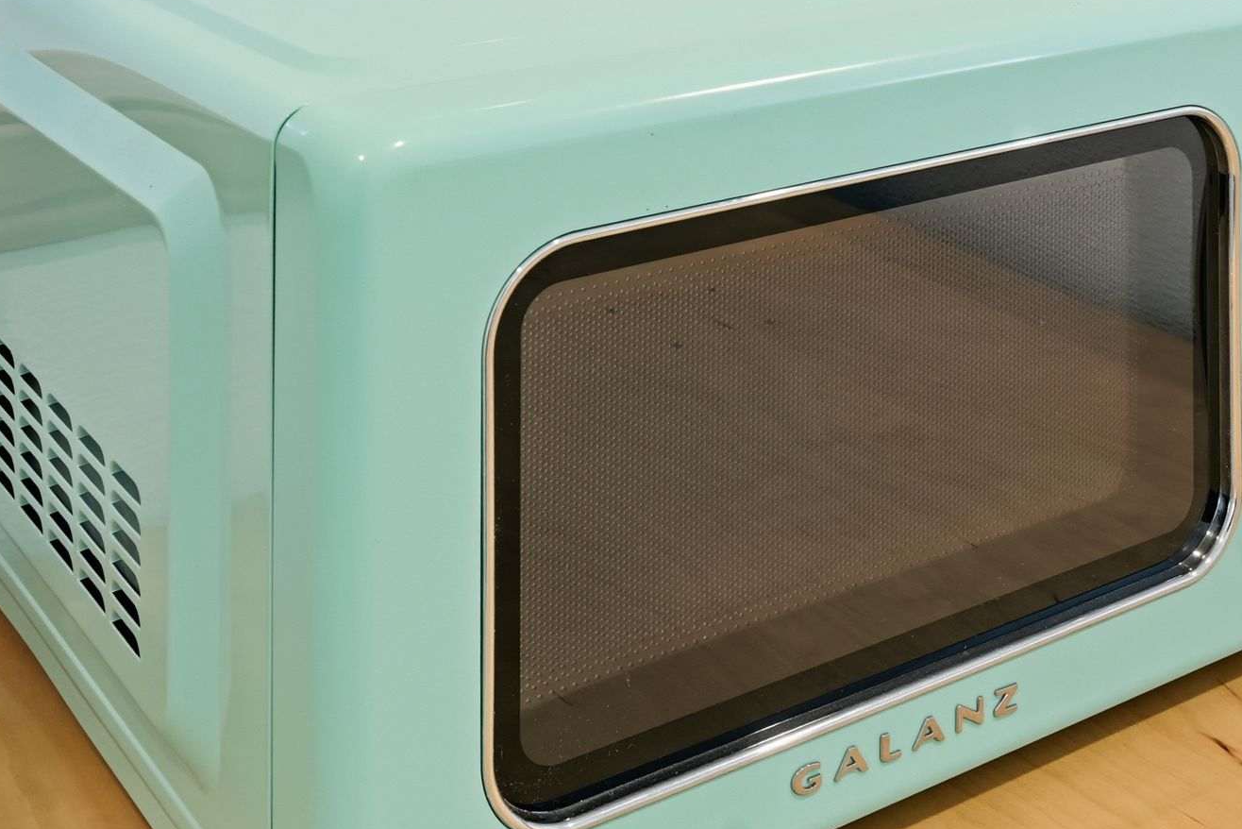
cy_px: 358
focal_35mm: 56
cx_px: 805
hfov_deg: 35.4
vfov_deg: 24.2
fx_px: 1932
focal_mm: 24
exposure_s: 1/40
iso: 800
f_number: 9
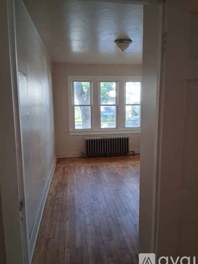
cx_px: 102
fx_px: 206
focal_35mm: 27
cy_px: 133
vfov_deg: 65.3
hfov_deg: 51.3
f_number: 1.8
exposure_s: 1/120
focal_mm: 3.98
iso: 400
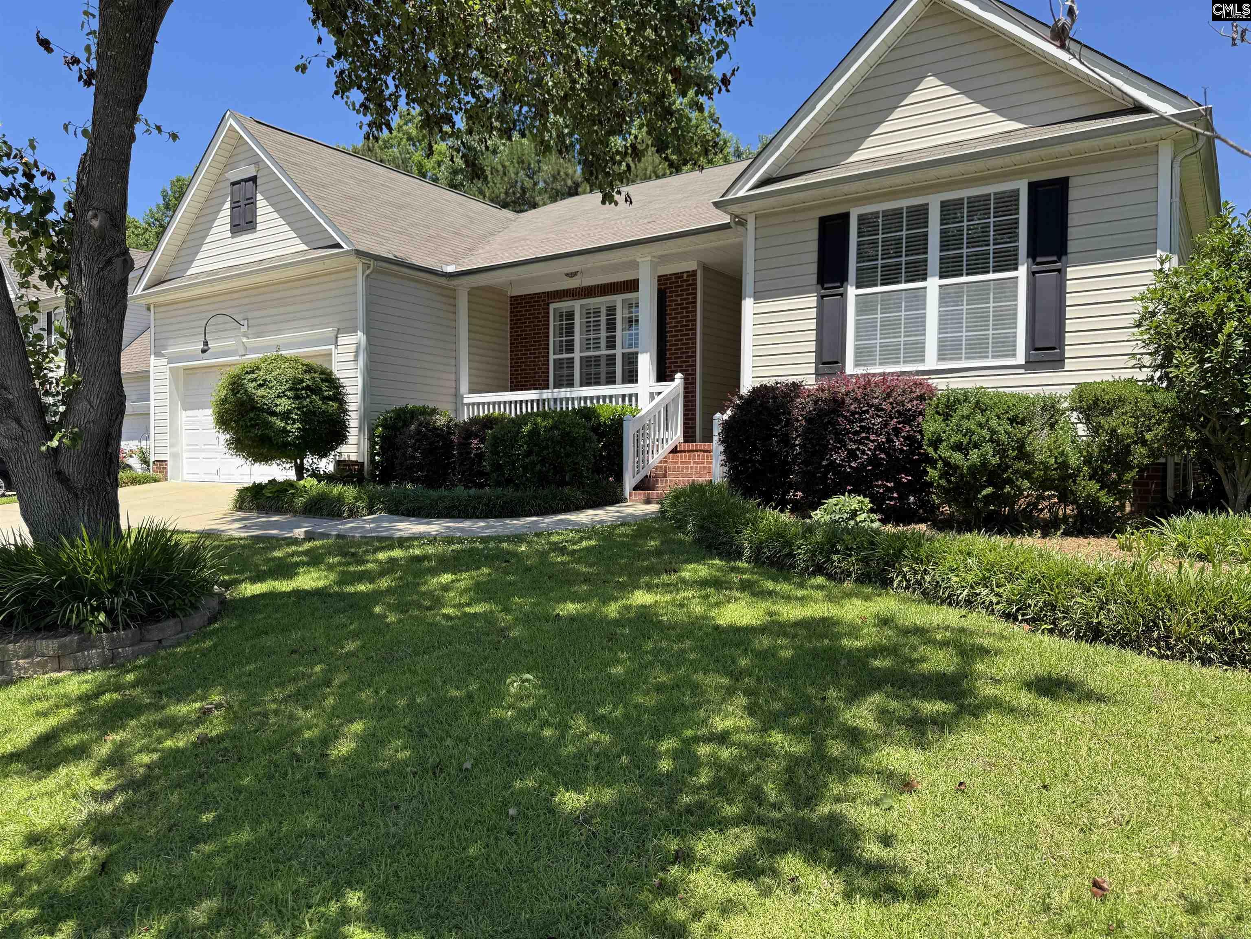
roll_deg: -0.9
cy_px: 470
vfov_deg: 56.8
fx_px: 867
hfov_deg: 71.6
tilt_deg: -1.6
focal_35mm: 24
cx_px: 626
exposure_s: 1/2105
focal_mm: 6.76
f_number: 1.78
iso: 80
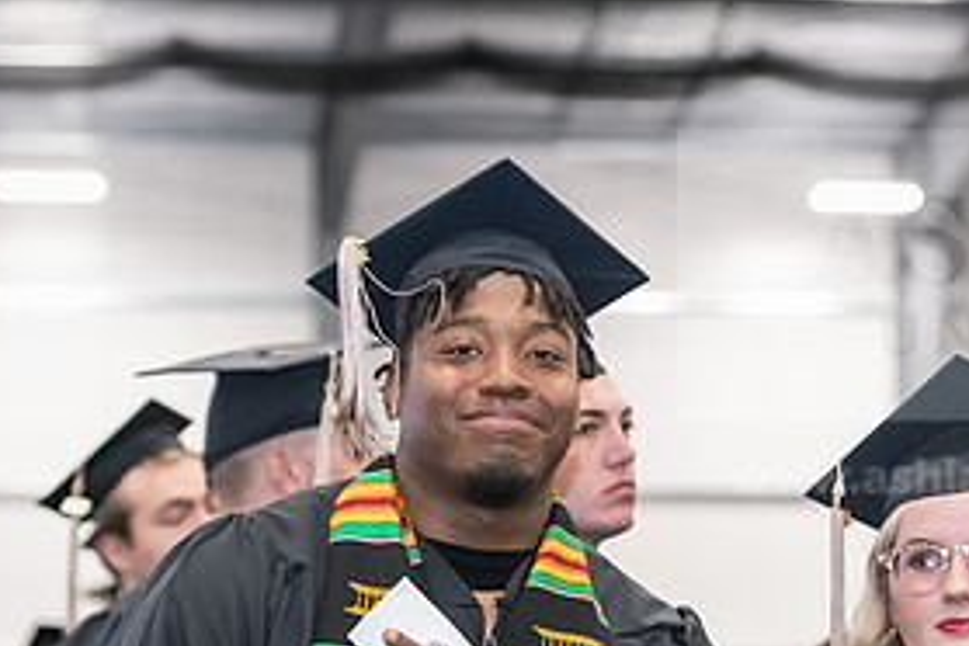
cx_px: 573
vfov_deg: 8.8
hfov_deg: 13.2
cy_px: 550
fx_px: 4199
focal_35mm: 156
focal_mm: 75
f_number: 3.2
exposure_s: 1/200
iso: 3200
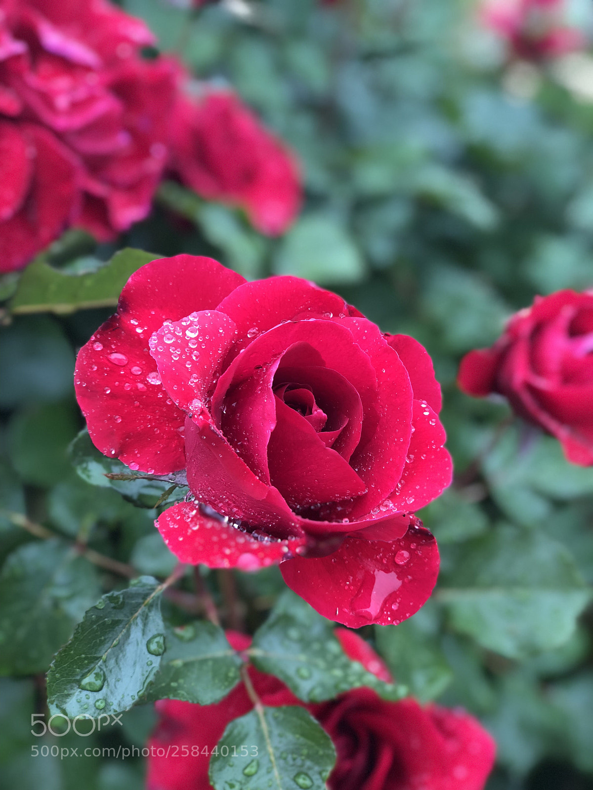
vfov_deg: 36.8
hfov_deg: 28.0
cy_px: 395
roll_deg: -3.0
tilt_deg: -35.7
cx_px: 296
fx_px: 1188
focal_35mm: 52
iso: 64
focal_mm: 6
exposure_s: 1/120
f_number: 2.4
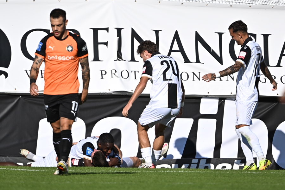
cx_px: 142
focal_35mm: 560
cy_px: 95
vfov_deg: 2.5
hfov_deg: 3.7
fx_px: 4433
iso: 100
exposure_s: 1/1600
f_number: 4
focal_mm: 560
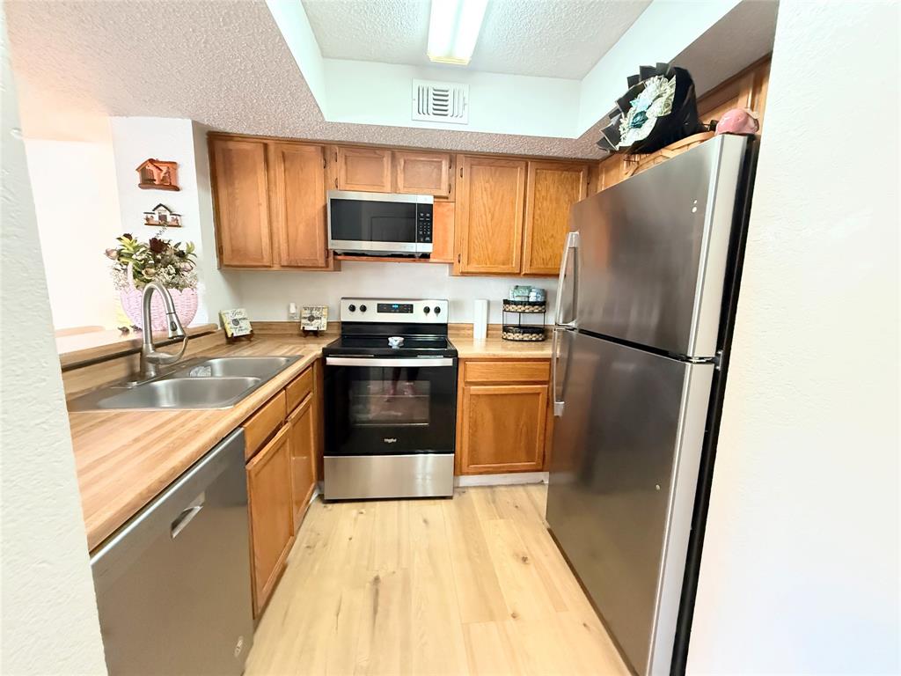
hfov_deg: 102.1
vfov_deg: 85.7
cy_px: 338
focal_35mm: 14
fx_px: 364
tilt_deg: -7.6
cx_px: 450
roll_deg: -0.9
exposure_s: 1/40
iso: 1250
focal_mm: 2.22
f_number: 2.2
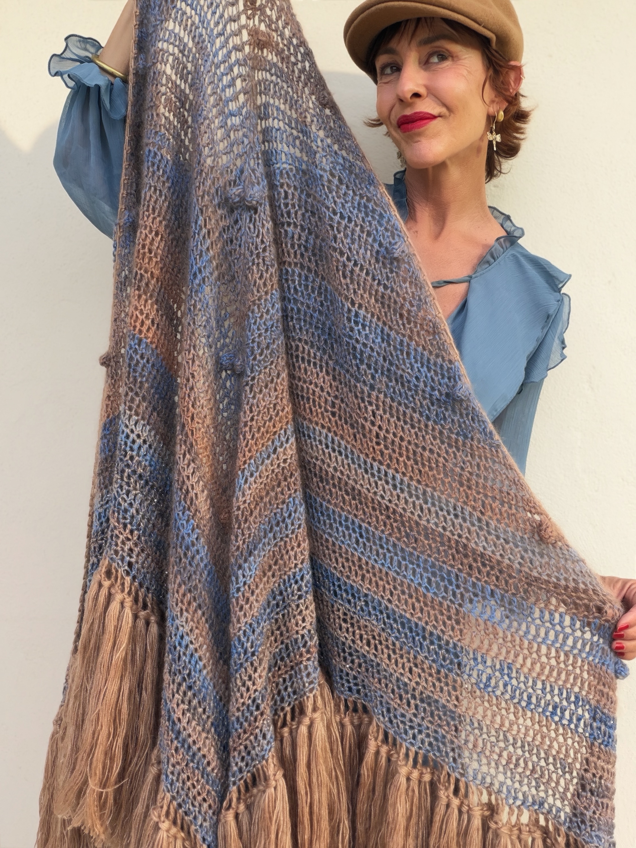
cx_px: 318
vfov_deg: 60.0
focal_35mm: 30
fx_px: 735
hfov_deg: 46.8
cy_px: 424
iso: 25
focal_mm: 2.71
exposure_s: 1/191
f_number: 1.9
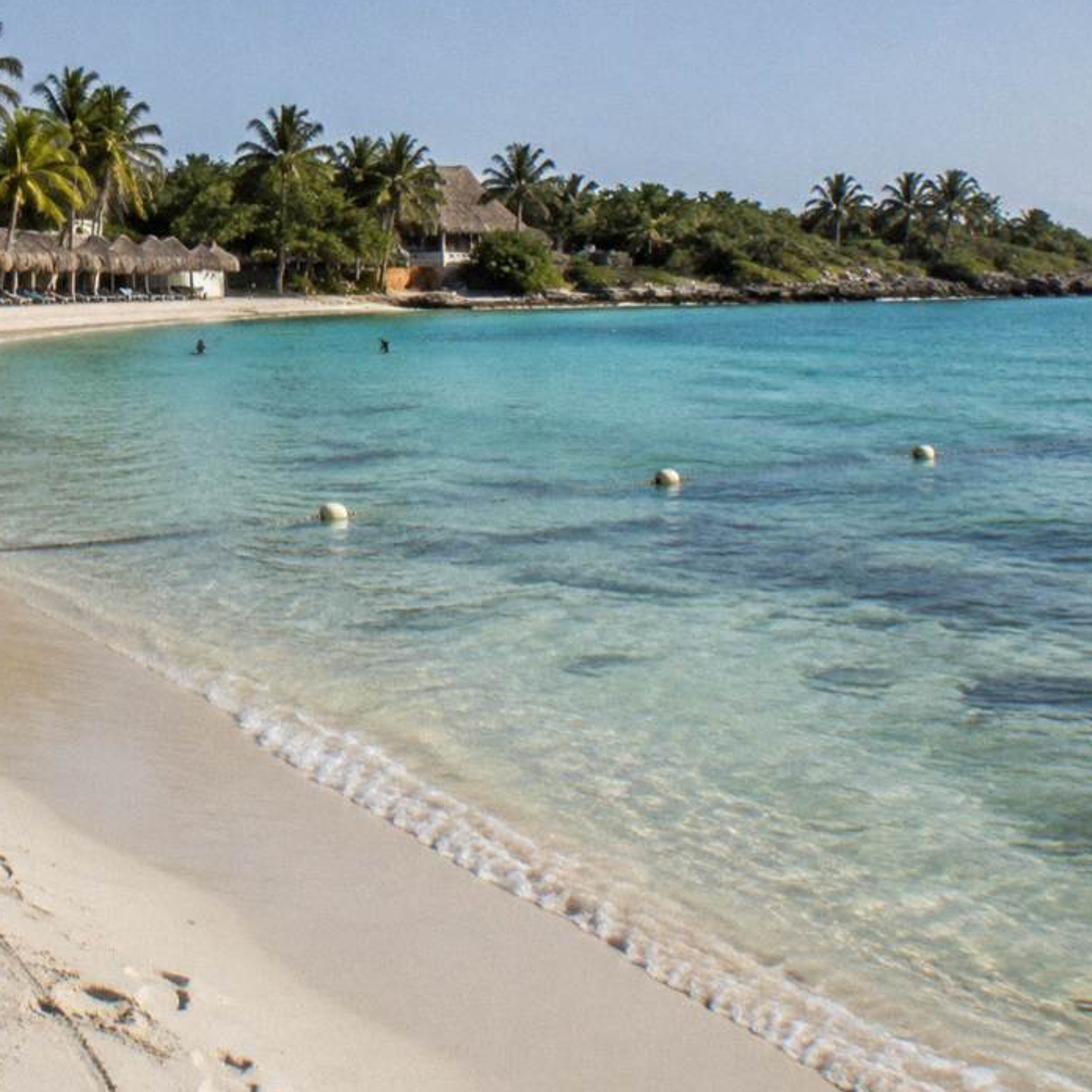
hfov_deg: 23.1
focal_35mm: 75
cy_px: 584
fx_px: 2677
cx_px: 507
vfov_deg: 23.1
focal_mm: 48
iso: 320
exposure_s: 1/1600
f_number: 5.6
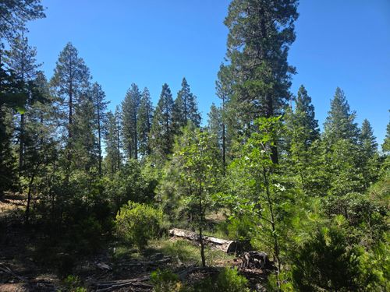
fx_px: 259
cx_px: 195
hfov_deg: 73.9
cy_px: 146
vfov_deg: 58.9
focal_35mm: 23
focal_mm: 5.4
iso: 80
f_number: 1.8
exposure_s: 1/2289
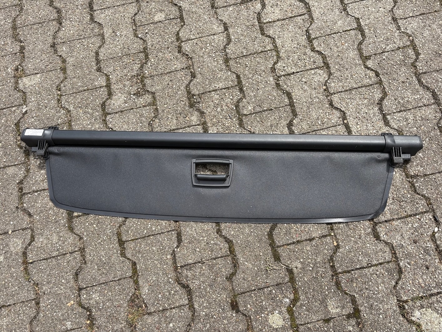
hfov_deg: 67.3
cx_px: 221
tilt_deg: -76.0
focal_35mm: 26
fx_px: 332
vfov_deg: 53.1
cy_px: 166
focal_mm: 5.96
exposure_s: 1/1287
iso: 50
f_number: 1.6
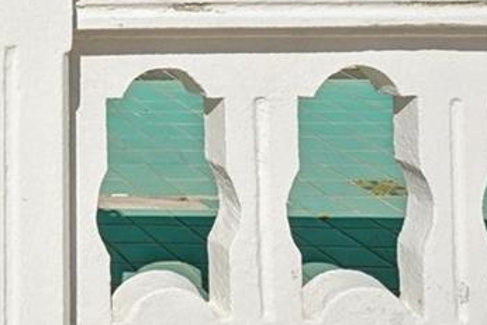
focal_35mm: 97
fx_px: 1313
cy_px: -212
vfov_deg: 13.1
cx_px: -453
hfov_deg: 16.6
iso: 800
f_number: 8
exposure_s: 1/4000
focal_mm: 21
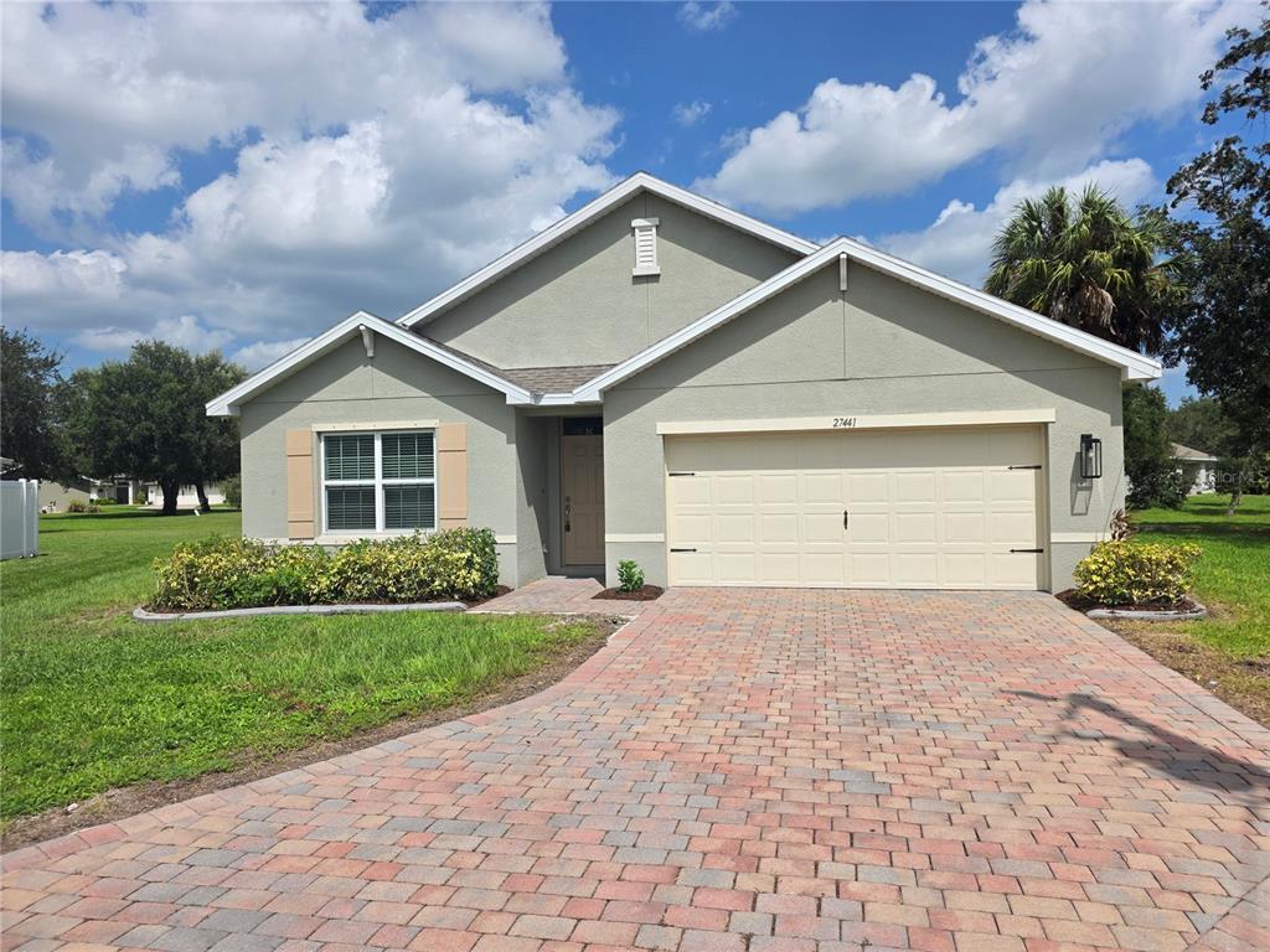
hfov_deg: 73.9
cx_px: 635
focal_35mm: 23
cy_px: 476
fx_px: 844
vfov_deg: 58.9
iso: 64
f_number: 1.7
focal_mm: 6.3
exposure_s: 1/7944
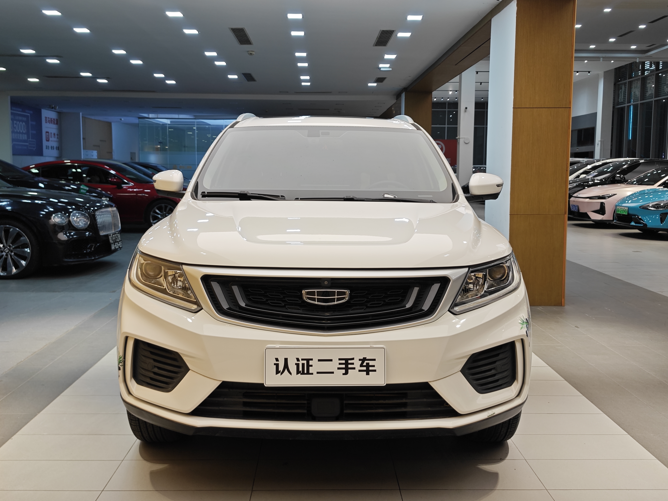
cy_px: 247
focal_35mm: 36
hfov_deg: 51.3
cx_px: 327
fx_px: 695
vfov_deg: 39.7
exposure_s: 1/100
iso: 80
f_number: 1.9
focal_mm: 8.7
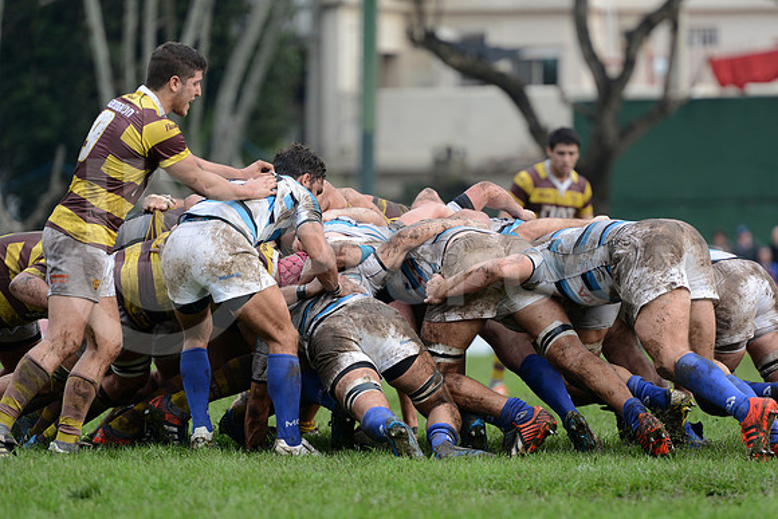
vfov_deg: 4.9
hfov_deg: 7.4
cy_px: 260
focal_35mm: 280
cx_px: 389
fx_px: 6052
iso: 500
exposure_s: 1/800
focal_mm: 280
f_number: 4
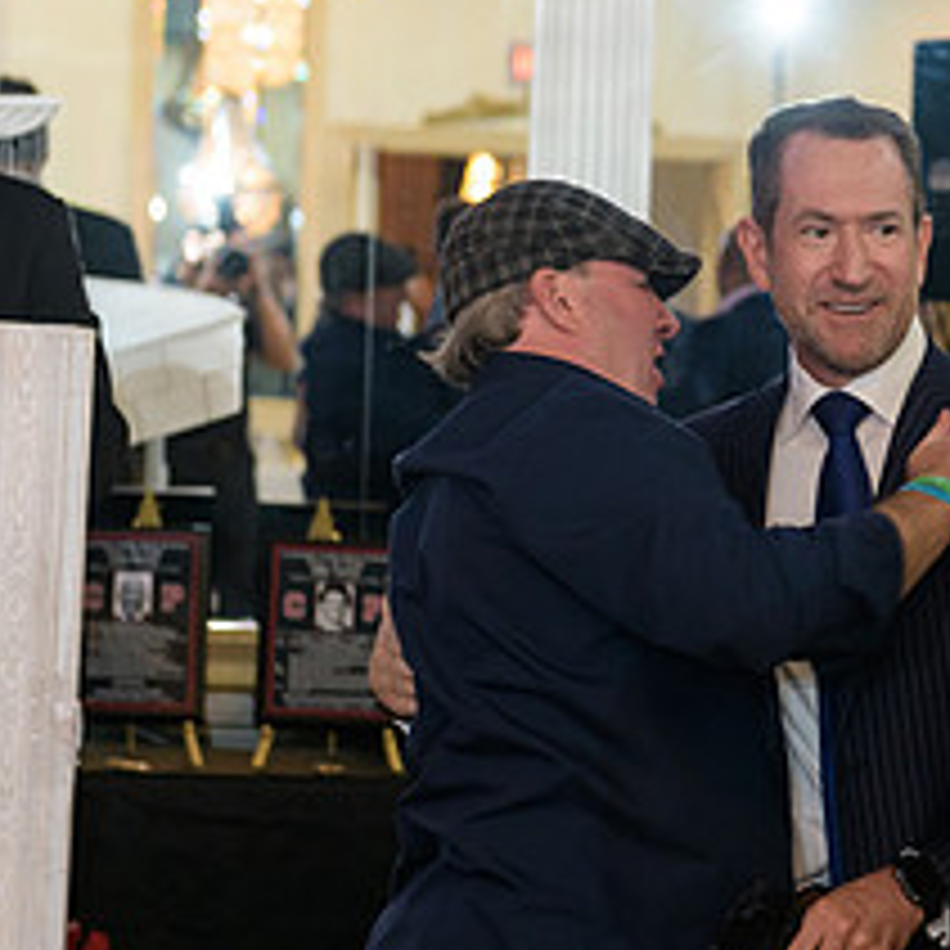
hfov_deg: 12.4
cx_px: 833
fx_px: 4347
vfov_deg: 12.5
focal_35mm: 140
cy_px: 376
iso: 1000
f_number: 3.2
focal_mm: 60
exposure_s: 1/125
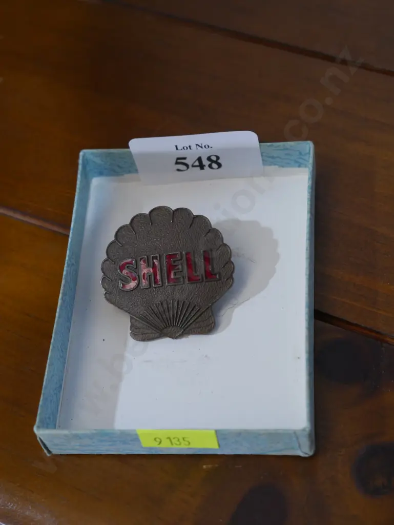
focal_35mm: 66
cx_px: 197
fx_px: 1001
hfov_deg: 22.3
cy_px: 262
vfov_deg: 29.4
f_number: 5.4
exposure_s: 1/80
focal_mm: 33
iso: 1250
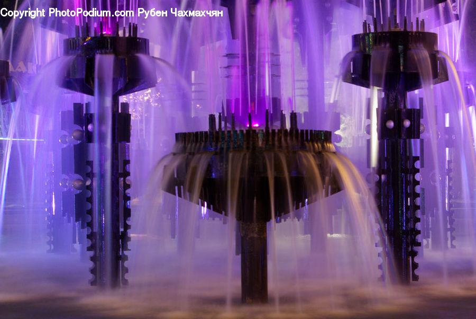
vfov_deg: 14.6
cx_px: 238
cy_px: 160
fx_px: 1244
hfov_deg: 21.7
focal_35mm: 94
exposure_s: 4
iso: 400
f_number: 9.5
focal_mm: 62.5
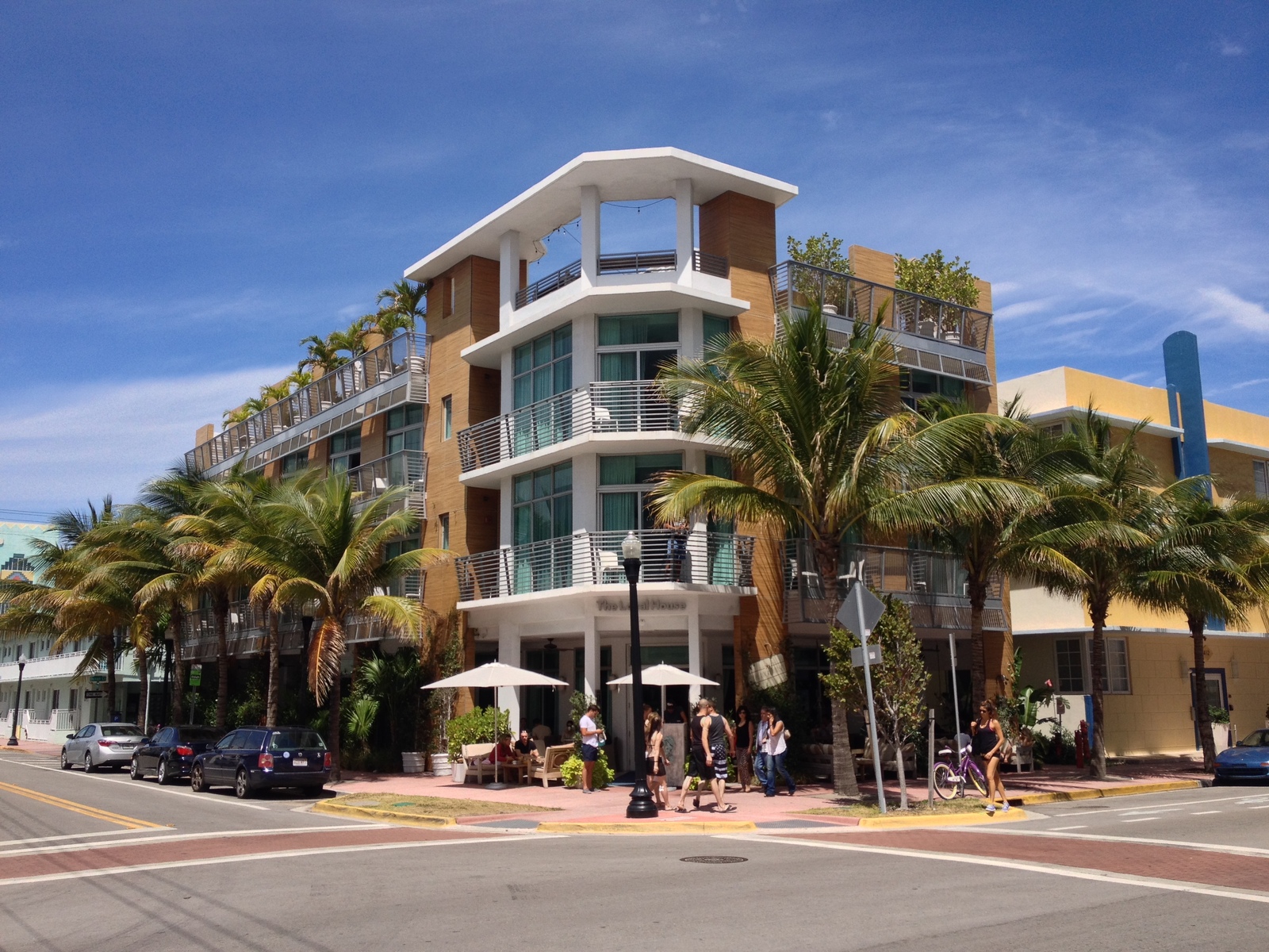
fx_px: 1283
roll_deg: +0.8
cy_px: 476
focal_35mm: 35
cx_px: 634
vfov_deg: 40.7
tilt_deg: +7.9
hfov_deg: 52.6
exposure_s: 1/1577
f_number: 2.4
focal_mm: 4.28
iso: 50
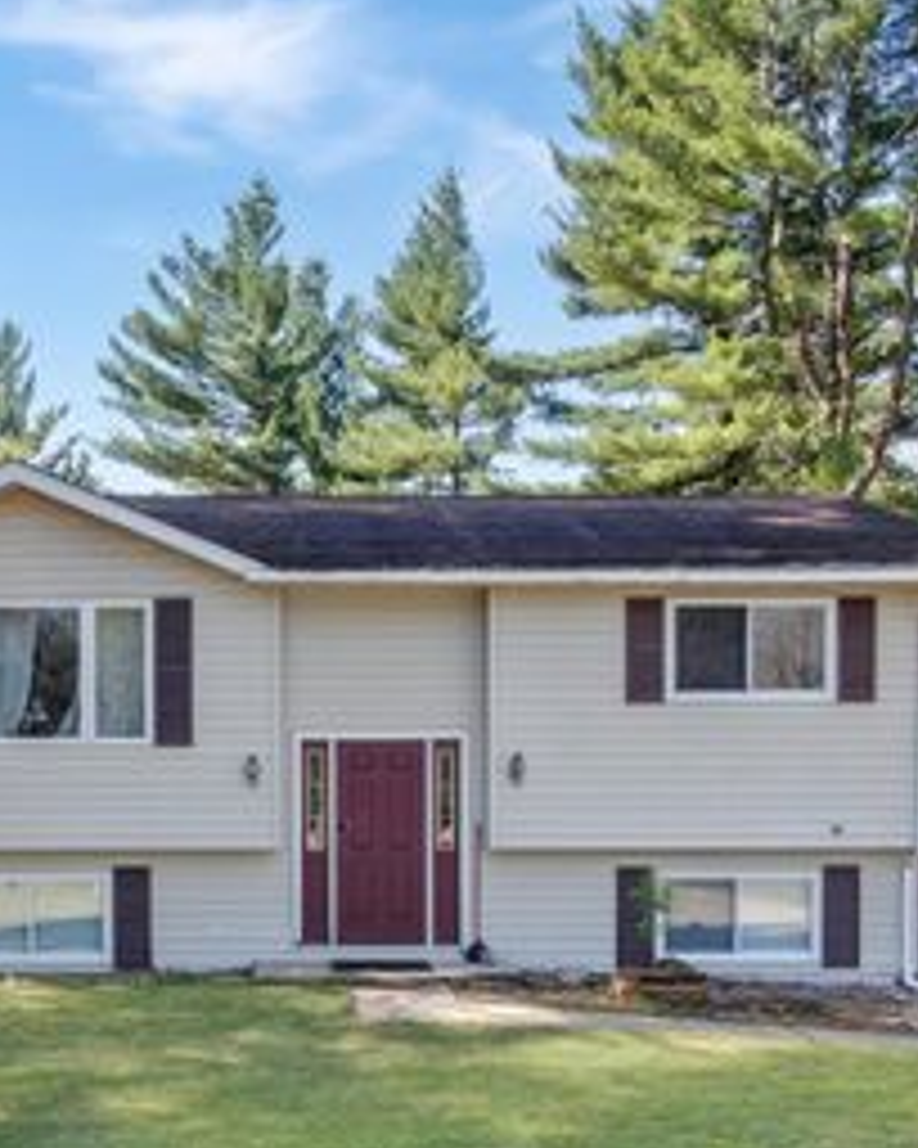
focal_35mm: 46
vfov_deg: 39.7
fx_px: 1562
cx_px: 248
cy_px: 795
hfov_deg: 32.2
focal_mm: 4.39
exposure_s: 1/200
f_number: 2.8
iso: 110
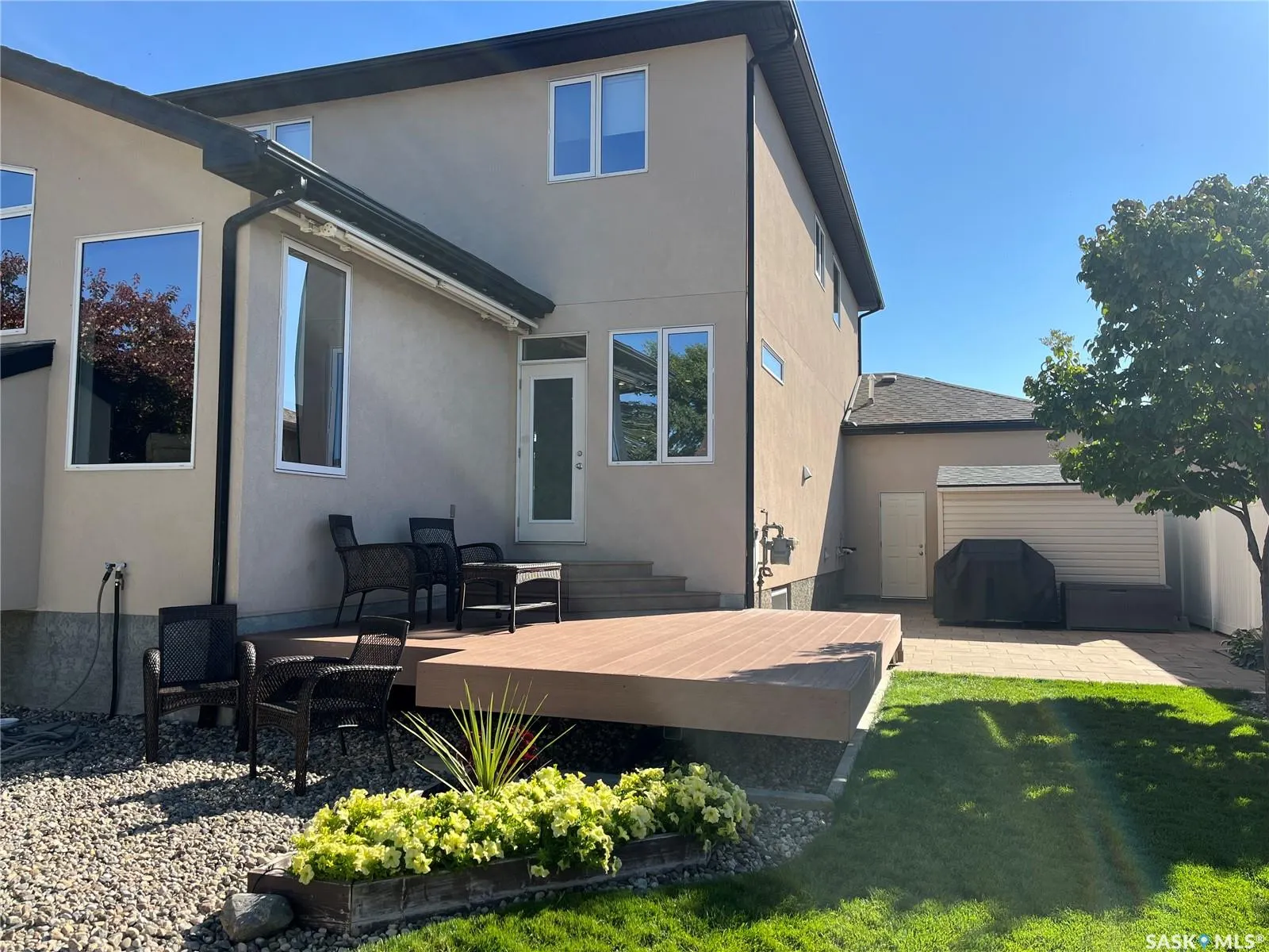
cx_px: 634
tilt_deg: +4.4
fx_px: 953
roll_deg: -0.6
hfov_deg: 67.3
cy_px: 476
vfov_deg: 53.1
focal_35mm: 26
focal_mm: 5.1
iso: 50
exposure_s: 1/2309
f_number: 1.6
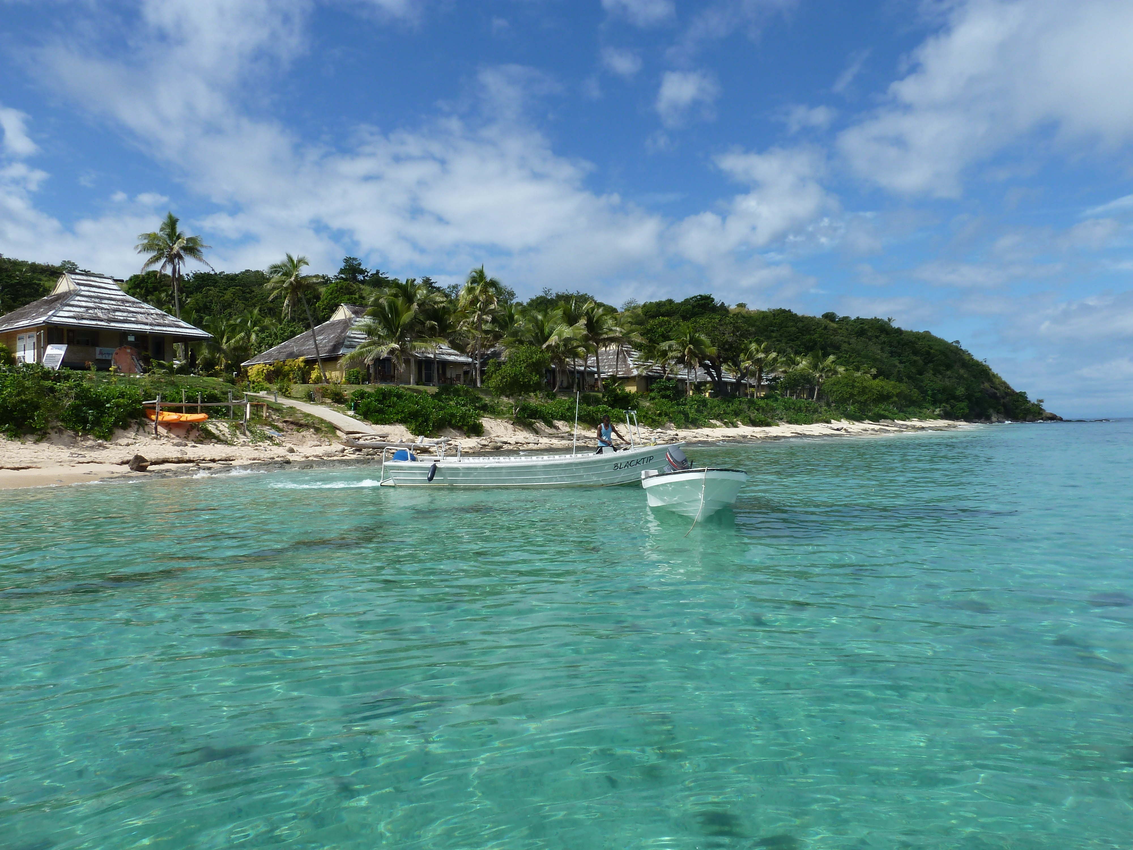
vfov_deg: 54.9
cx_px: 566
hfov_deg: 69.4
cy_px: 425
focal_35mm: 25
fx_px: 818
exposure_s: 1/500
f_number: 5.6
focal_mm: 4.1
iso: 80
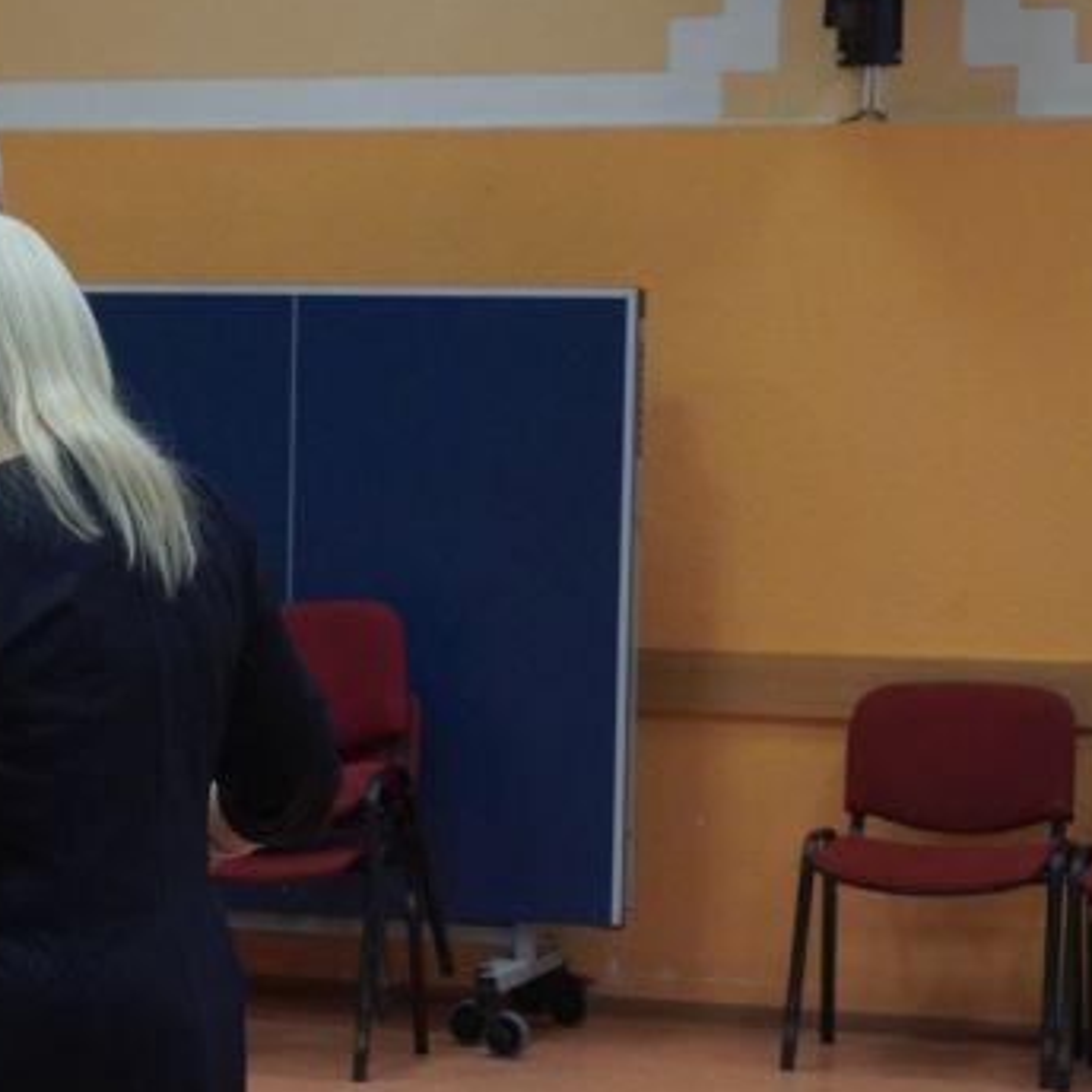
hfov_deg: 14.3
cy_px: 771
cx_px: 238
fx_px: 4327
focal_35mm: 121
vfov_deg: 14.3
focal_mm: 33
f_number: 3.2
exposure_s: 1/250
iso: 1600
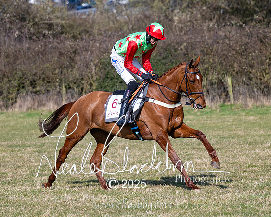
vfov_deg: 6.4
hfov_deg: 8.0
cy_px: 116
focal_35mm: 242
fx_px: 1939
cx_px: 100
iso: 200
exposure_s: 1/5000
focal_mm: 110
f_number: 2.8
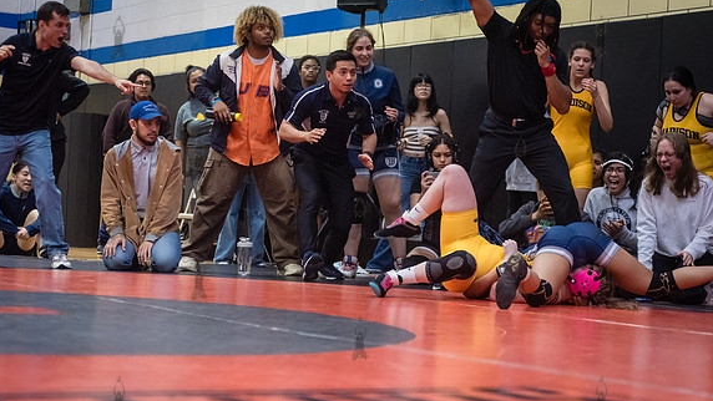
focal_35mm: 85
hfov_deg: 25.0
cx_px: 359
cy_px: 217
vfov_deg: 14.2
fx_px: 1607
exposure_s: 1/400
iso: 8000
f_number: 3.5
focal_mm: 80
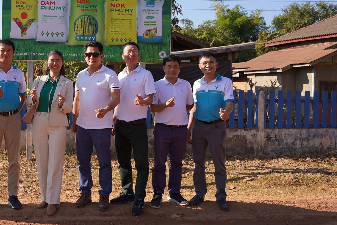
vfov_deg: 29.2
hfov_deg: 41.1
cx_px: 74
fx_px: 431
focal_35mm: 46
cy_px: 92
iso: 100
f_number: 4.5
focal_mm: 29
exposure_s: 1/500
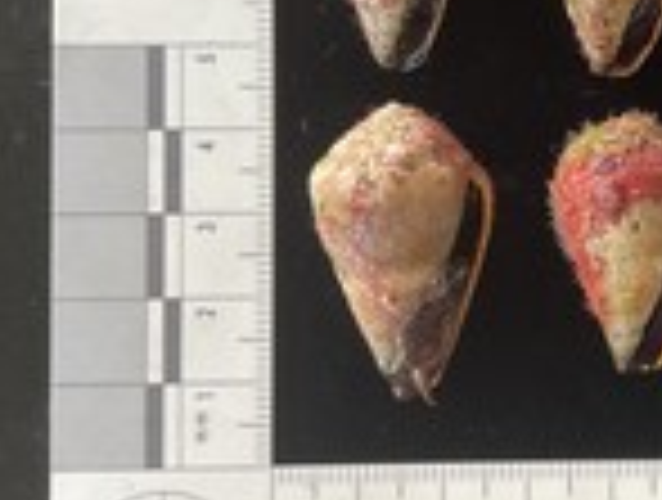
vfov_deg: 21.4
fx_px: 1323
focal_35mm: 69
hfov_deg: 26.5
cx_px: 671
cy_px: 196
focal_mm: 3
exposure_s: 1/60
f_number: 1.8
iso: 32
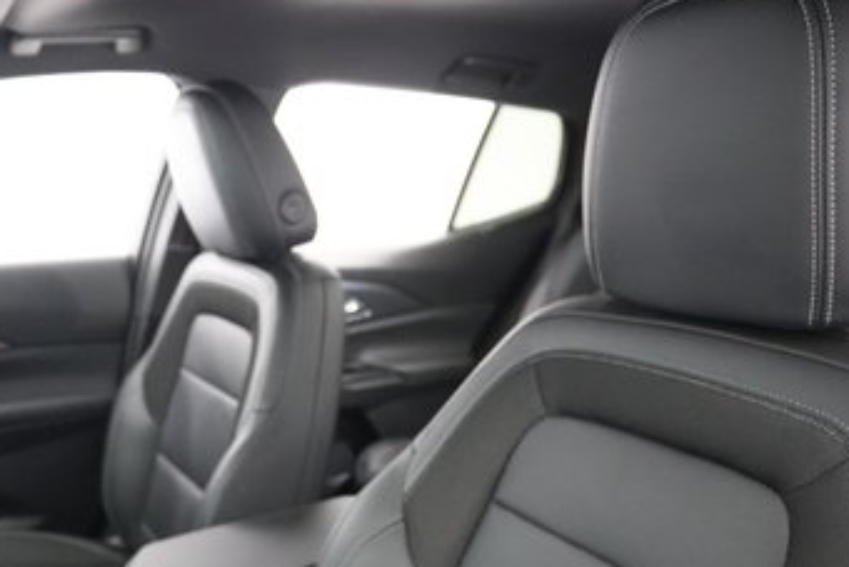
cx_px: 285
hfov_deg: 57.4
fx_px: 755
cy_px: 457
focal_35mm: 32
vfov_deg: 39.5
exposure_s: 1/50
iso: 12800
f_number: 2.8
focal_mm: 17
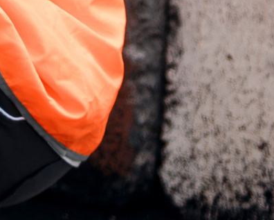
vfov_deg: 3.0
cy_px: -172
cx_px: -167
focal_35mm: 516
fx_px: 4185
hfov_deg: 3.7
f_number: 1.8
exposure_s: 1/250
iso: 100
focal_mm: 85
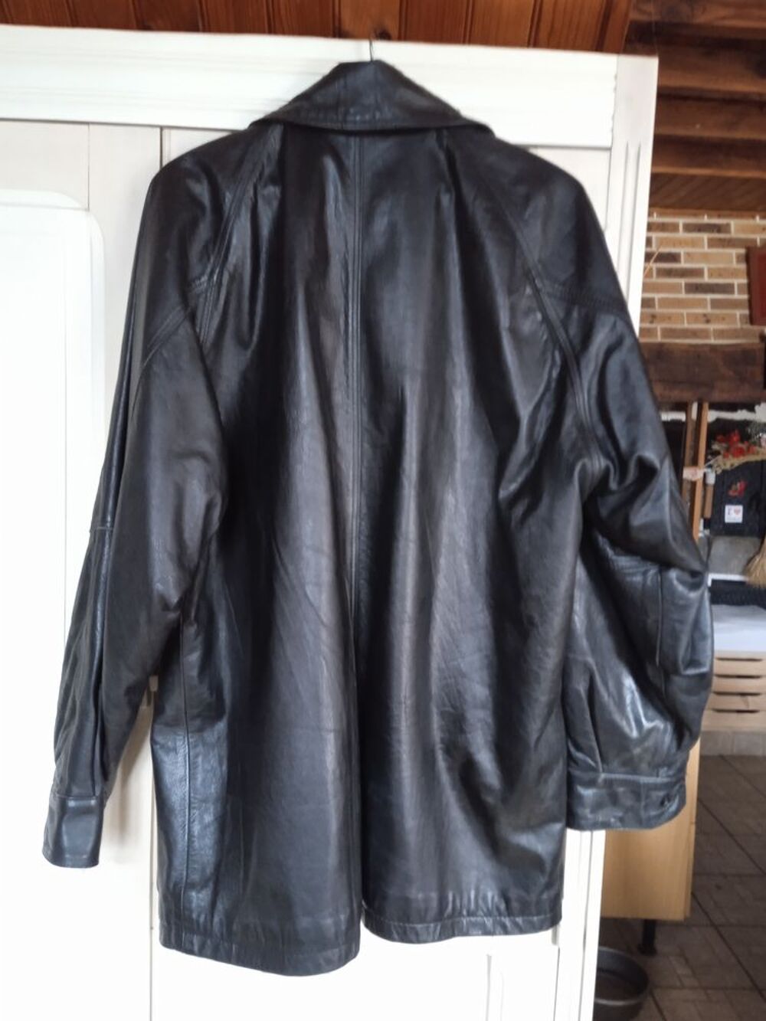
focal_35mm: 28
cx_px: 383
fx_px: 826
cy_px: 510
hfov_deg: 49.8
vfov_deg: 63.4
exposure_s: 1/14.3
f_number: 2.2
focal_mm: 3.43
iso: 1326
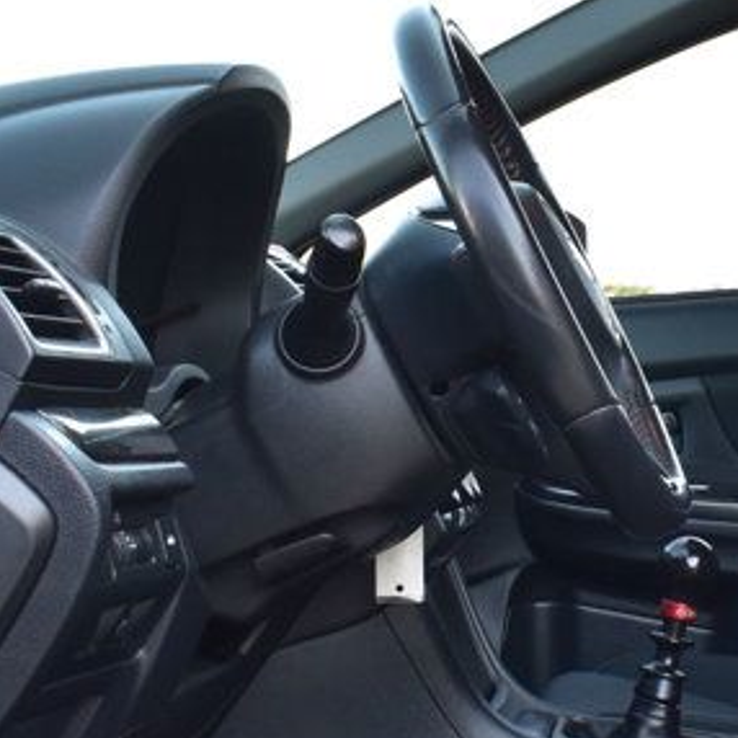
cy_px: 444
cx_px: 738
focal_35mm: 82
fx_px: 1978
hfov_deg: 20.5
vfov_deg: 21.1
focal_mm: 18
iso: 400
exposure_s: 1/40
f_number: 7.1
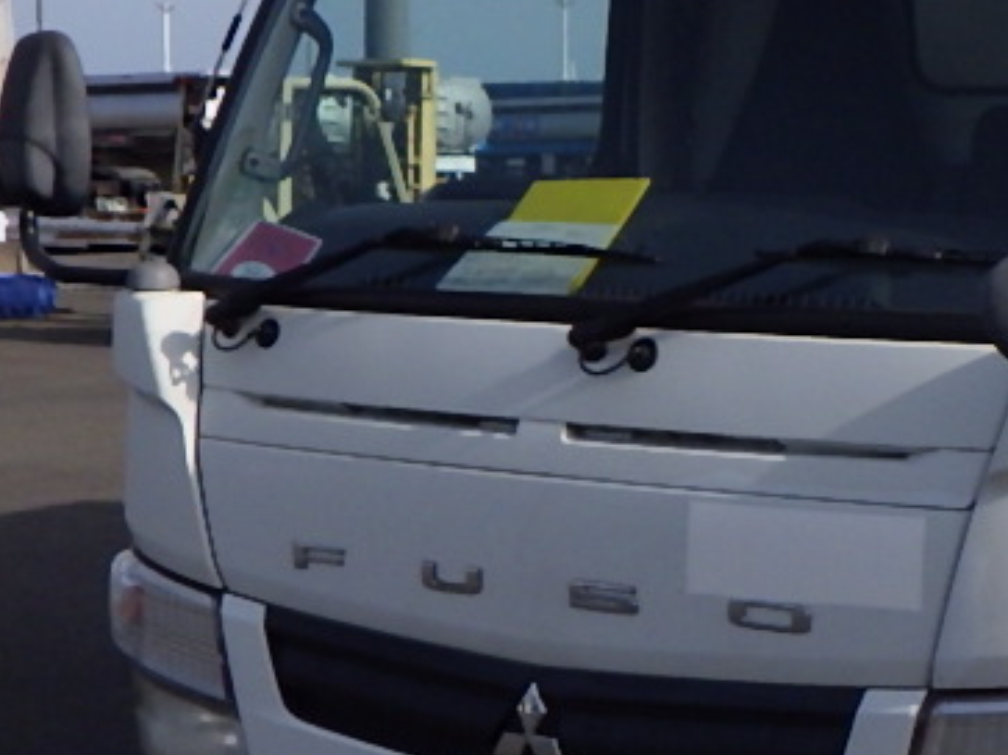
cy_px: 328
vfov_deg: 18.6
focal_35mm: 79
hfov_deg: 23.8
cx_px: 966
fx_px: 2300
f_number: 4.2
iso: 250
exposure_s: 1/3200
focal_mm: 5
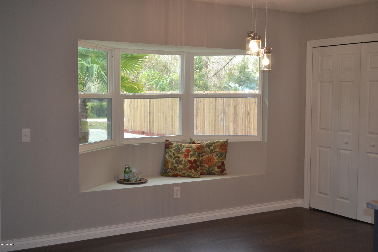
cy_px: 126
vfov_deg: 28.1
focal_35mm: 48
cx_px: 189
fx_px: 504
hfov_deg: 41.1
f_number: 4.8
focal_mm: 32
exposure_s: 1/100
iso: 400
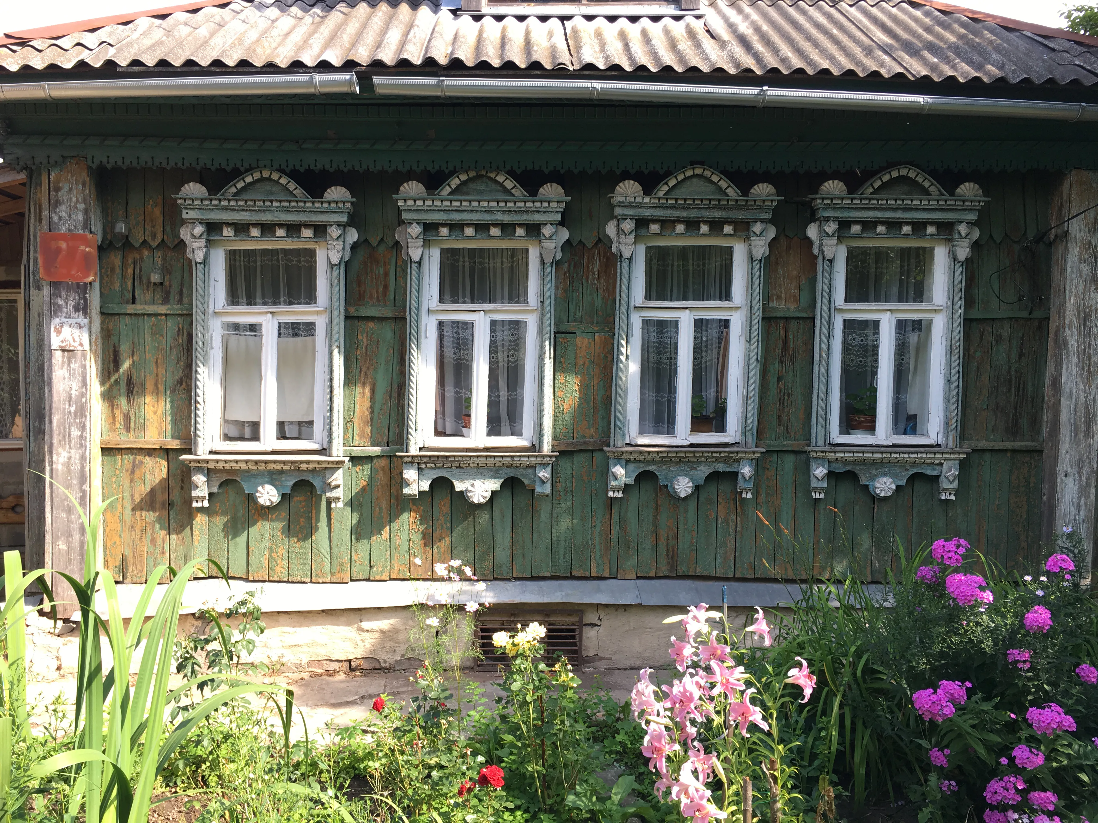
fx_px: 920
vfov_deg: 48.2
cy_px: 412
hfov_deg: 61.7
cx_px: 549
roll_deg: -0.5
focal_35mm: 29
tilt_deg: -1.6
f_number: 2.2
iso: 25
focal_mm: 4.15
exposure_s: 1/167
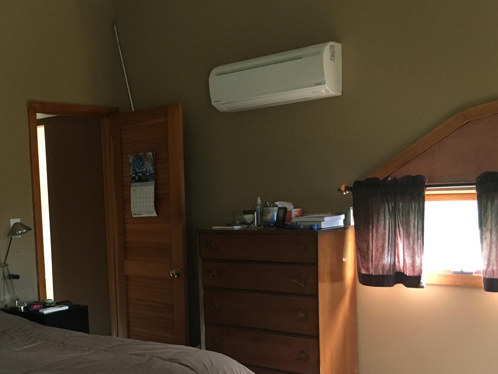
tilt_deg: -4.1
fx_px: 676
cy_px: 255
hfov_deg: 39.0
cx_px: 107
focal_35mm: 47
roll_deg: +3.6
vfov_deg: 30.6
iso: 125
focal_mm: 4.15
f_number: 2.2
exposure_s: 1/30
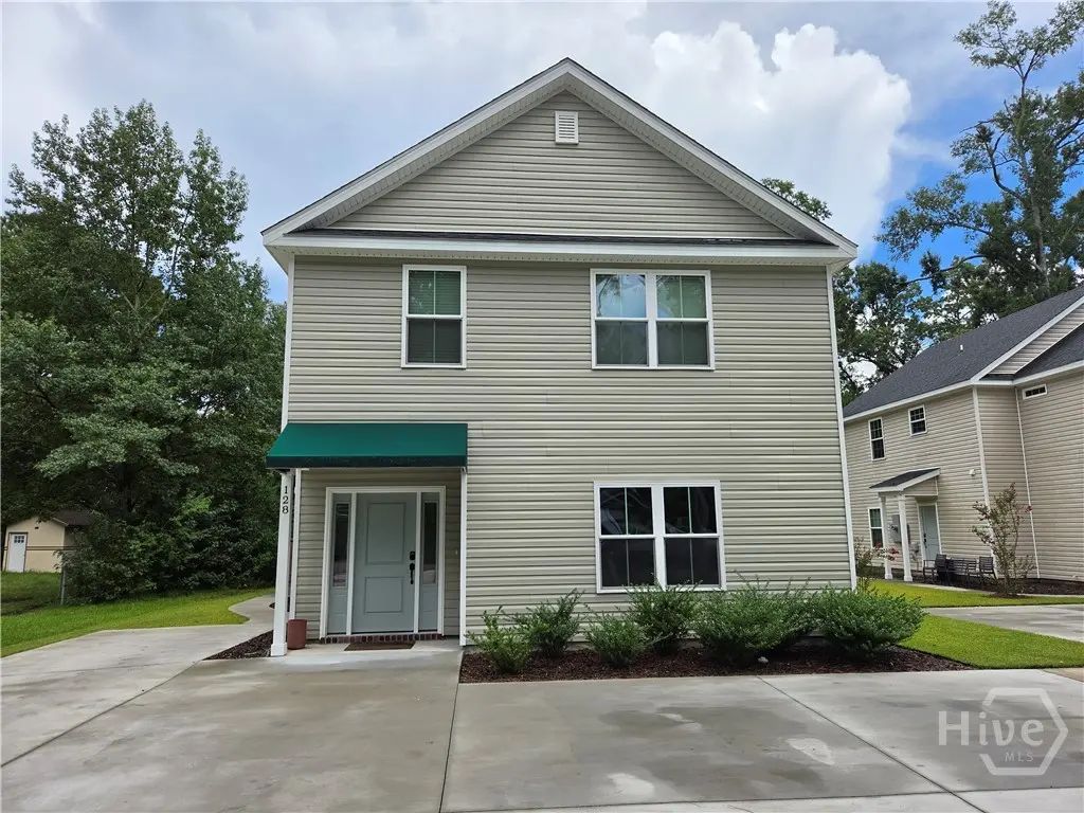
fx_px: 720
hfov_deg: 73.9
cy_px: 406
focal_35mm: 23
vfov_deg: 58.9
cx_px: 542
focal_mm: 5.4
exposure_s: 1/5595
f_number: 1.8
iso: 80
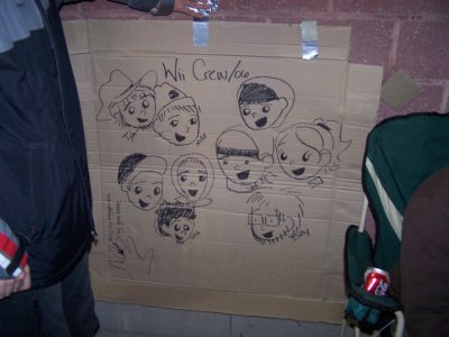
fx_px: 493
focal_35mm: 38
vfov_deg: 37.7
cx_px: 224
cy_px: 168
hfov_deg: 49.0
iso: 140
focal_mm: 6.3
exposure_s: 1/60
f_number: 2.8
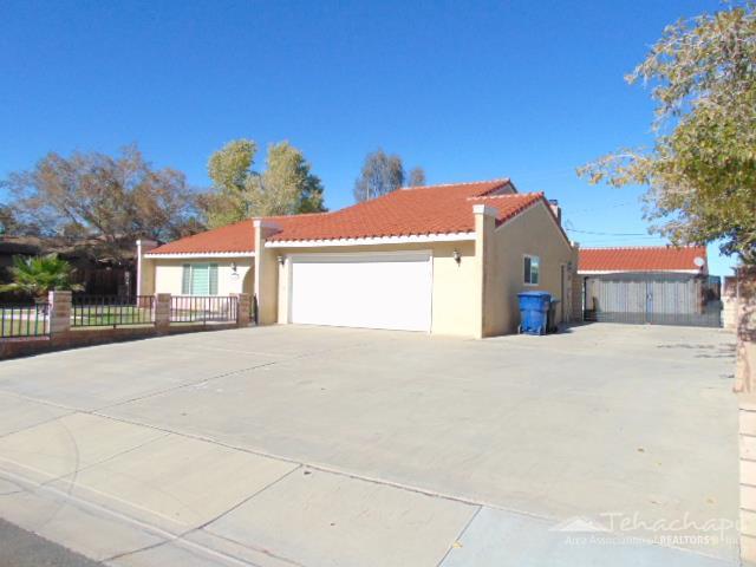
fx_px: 546
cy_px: 284
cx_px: 378
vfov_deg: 54.9
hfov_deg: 69.4
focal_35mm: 25
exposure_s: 1/1250
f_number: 7.7
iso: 400
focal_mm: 4.5
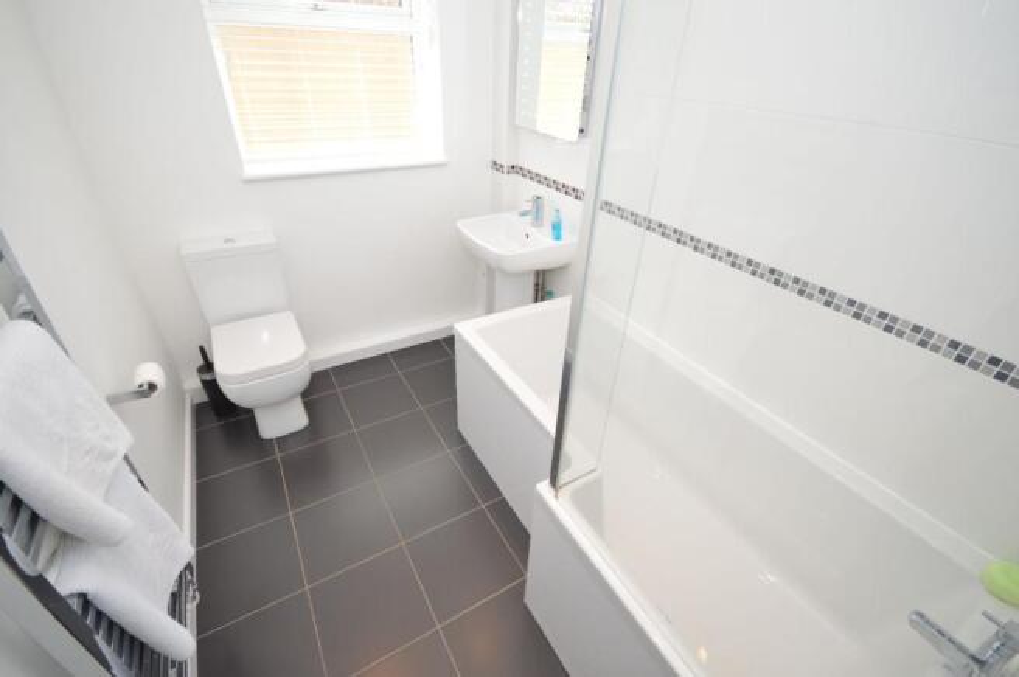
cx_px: 510
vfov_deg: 77.2
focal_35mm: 15
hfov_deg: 100.4
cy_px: 338
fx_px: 424
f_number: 5
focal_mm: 10
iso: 400
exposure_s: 1/100
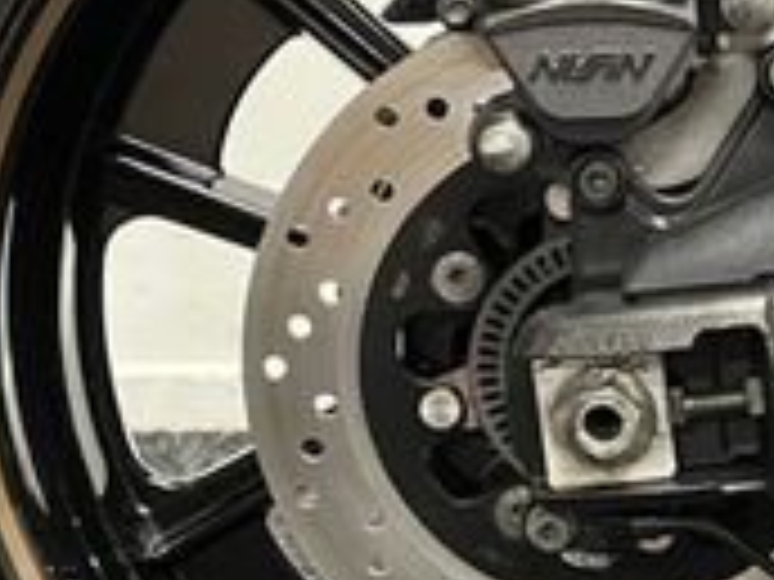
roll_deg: +0.2
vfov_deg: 15.2
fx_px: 2169
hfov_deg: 19.9
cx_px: 693
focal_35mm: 97
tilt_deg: -15.6
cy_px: 243
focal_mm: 5.1
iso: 640
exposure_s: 1/33
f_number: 1.6
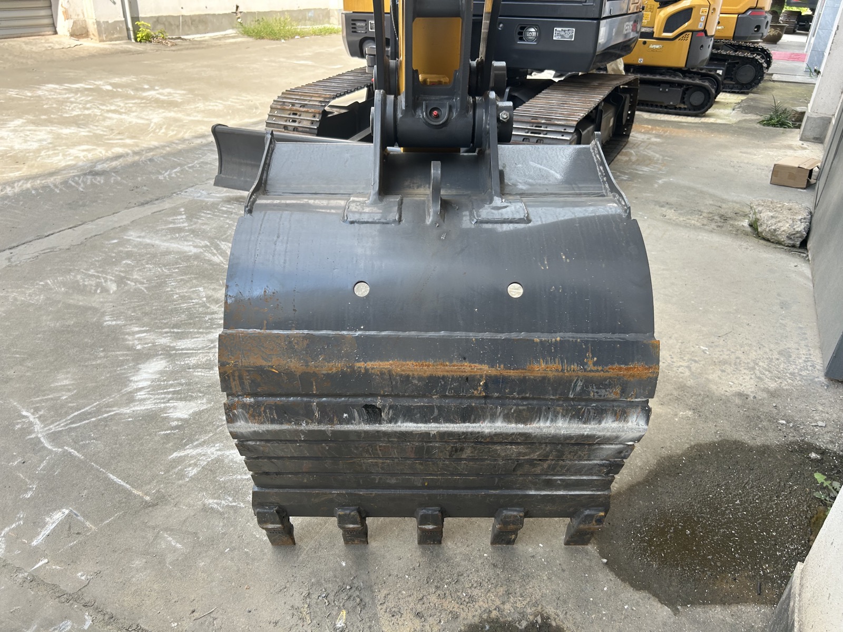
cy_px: 316
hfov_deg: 67.3
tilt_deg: -28.4
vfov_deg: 53.1
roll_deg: -3.4
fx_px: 633
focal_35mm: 26
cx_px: 422
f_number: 1.5
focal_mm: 5.7
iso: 50
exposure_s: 1/791
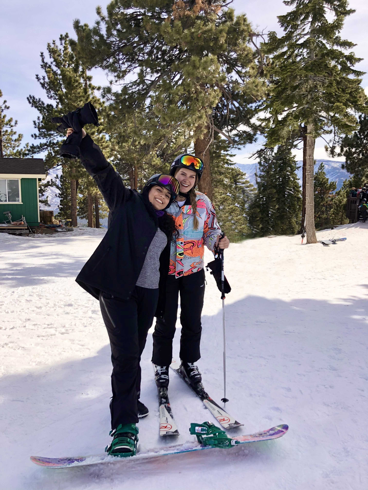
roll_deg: +0.2
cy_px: 245
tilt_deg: -7.7
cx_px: 184
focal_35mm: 28
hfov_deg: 49.7
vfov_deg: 63.4
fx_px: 397
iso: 20
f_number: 1.8
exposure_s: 1/960
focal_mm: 3.99
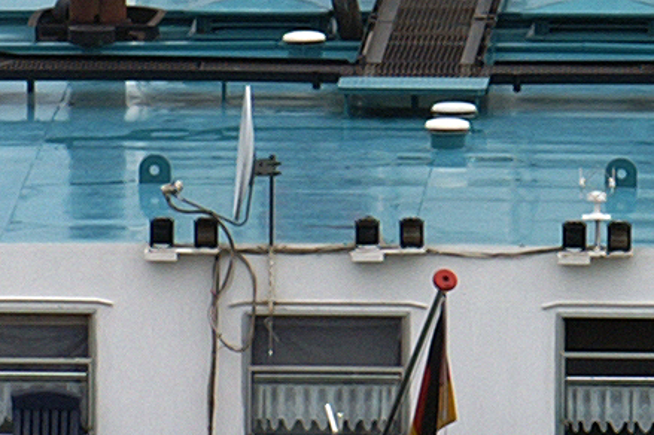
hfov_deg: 1.5
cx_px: 439
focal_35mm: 1386
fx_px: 25167
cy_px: -131
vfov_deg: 1.0
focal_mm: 135
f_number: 11
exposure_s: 1/160
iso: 100
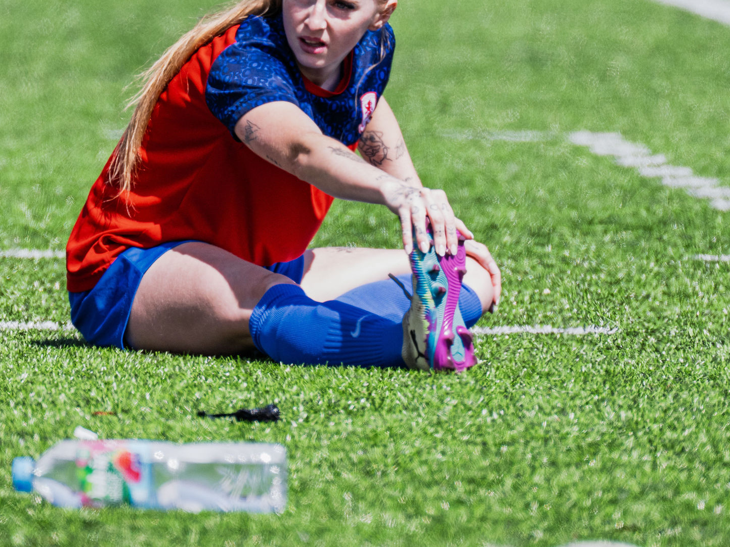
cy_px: 82
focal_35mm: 948
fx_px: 19990
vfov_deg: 1.6
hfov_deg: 2.1
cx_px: 323
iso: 500
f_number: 5.6
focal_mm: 400
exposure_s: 1/1000
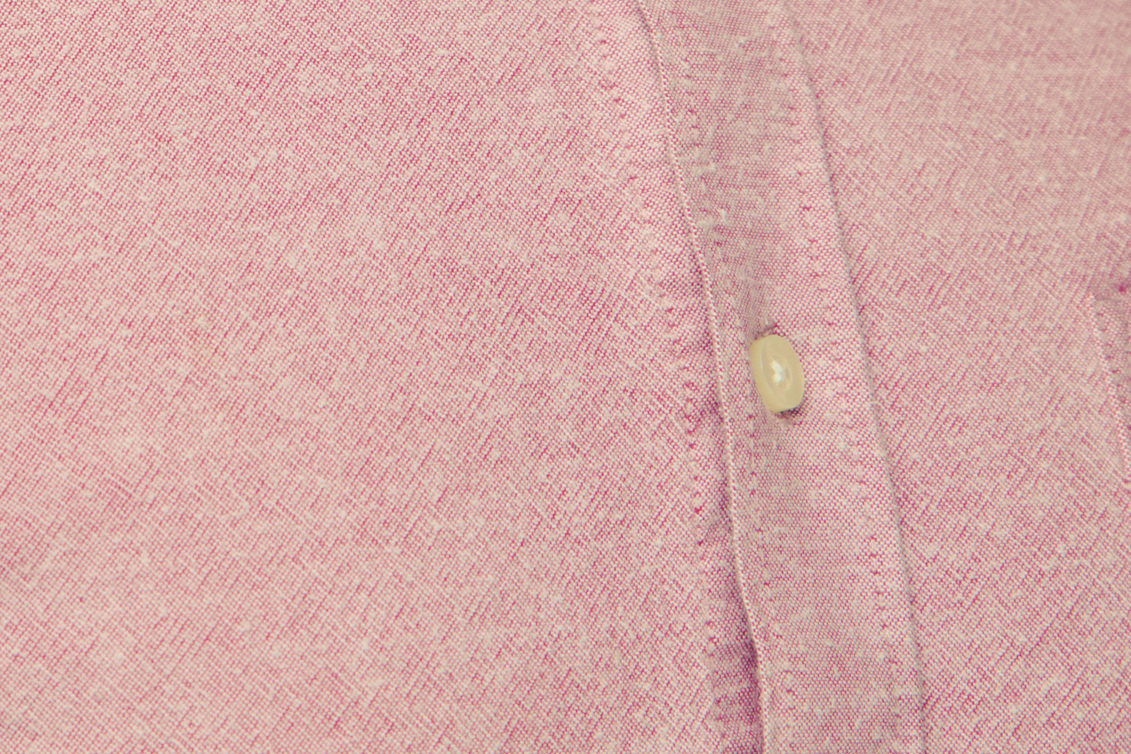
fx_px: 9236
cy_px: -965
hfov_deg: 7.0
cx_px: 430
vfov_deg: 4.6
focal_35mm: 294
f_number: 4.5
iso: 160
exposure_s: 1/200
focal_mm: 96
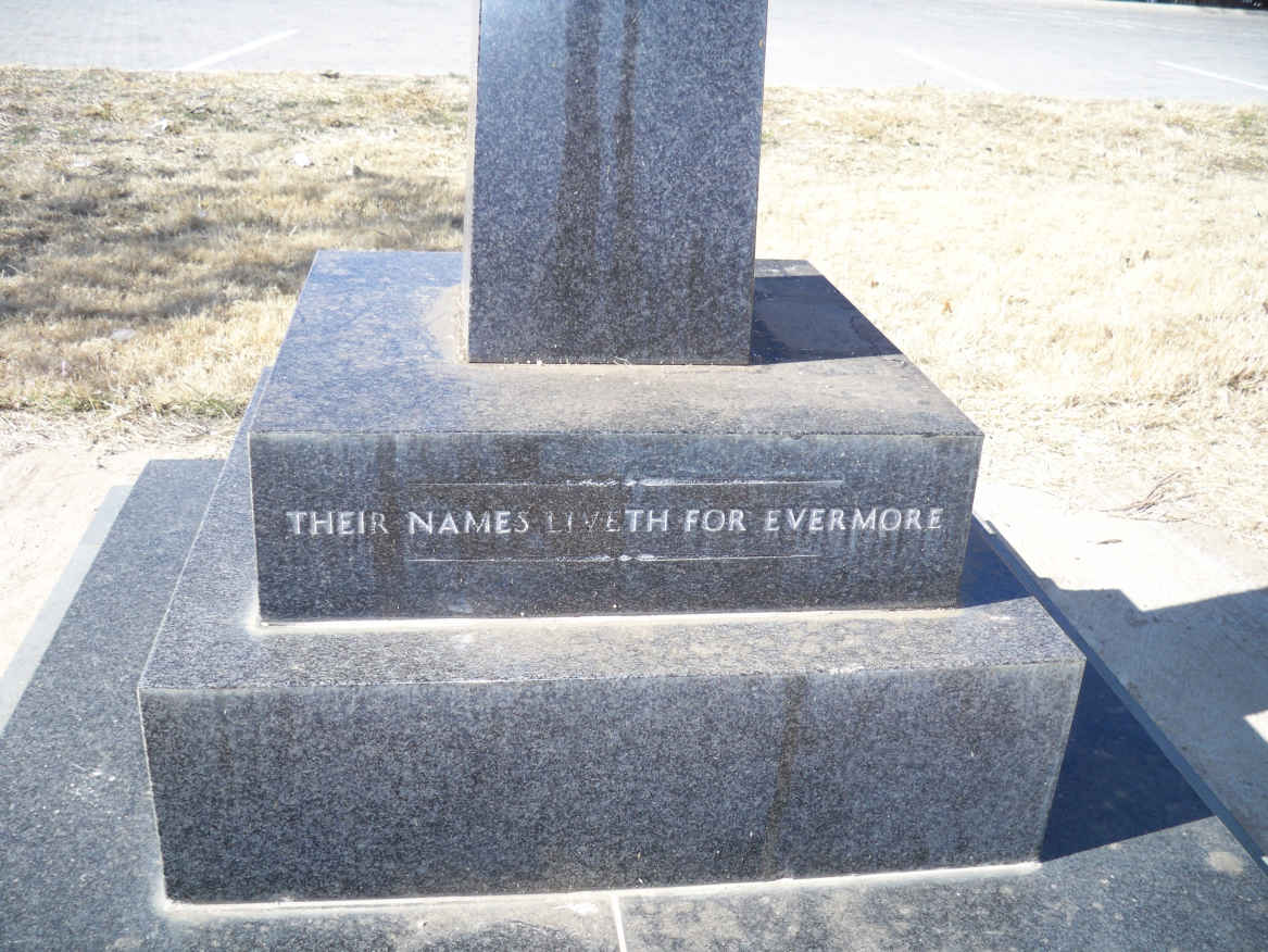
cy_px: 476
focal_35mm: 35
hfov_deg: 52.6
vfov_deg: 40.7
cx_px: 634
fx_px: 1282
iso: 64
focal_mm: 6.3
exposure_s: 1/320
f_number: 3.1
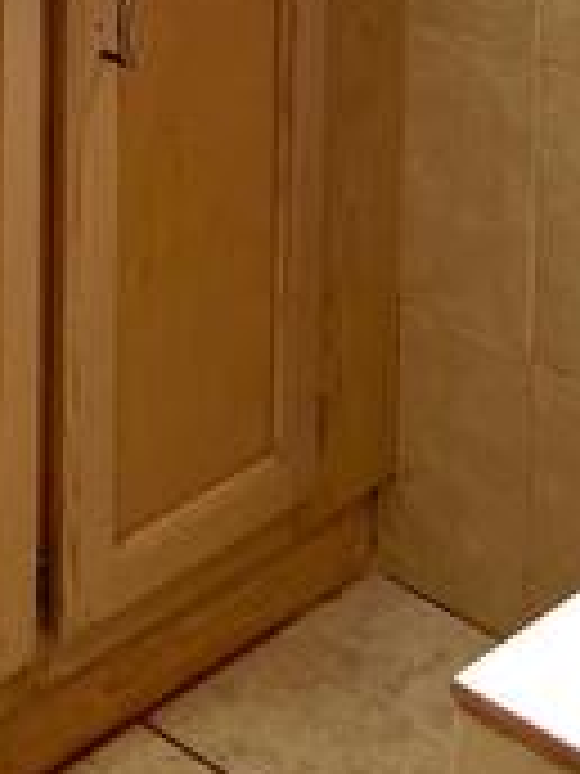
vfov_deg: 14.6
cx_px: -414
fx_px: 2591
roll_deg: +0.3
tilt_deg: -6.8
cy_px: -680
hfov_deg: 11.9
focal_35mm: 116
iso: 100
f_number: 1.5
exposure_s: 1/121
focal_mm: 5.7
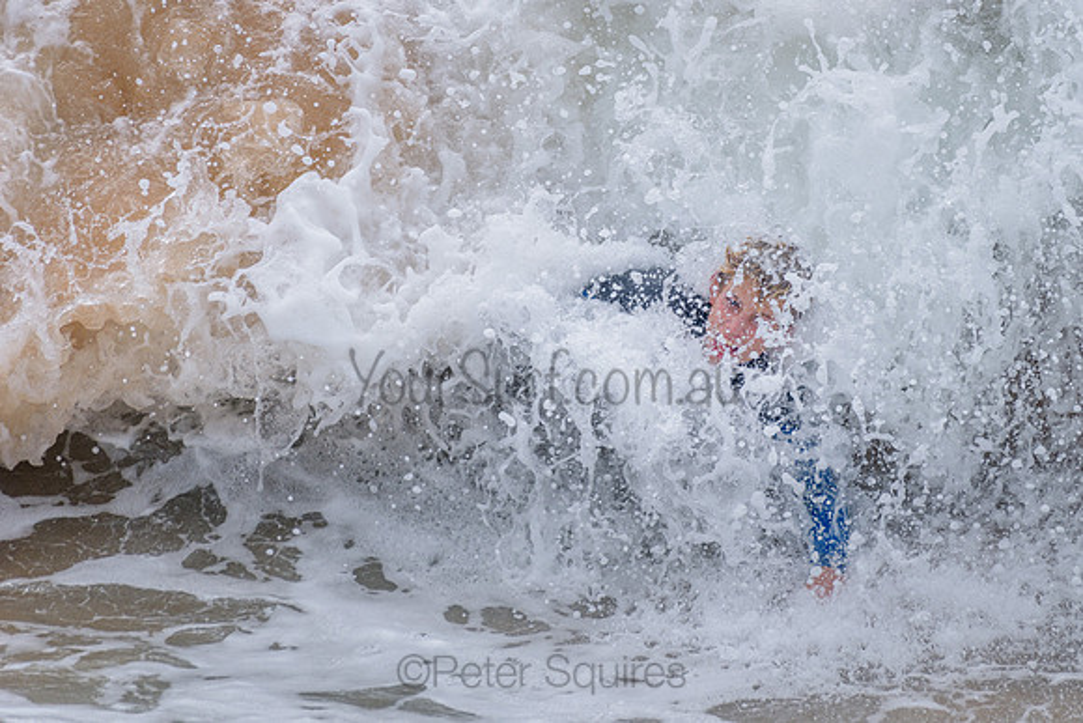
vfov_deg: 2.2
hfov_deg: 3.4
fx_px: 18448
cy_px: 280
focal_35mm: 613
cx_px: 664
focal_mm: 500
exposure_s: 1/2000
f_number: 5.6
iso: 200
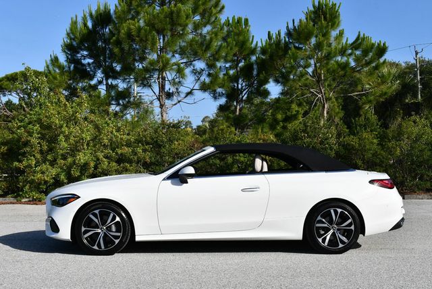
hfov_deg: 41.1
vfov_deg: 28.1
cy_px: 144
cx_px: 216
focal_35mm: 48
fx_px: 577
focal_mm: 24
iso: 100
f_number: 9
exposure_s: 1/320
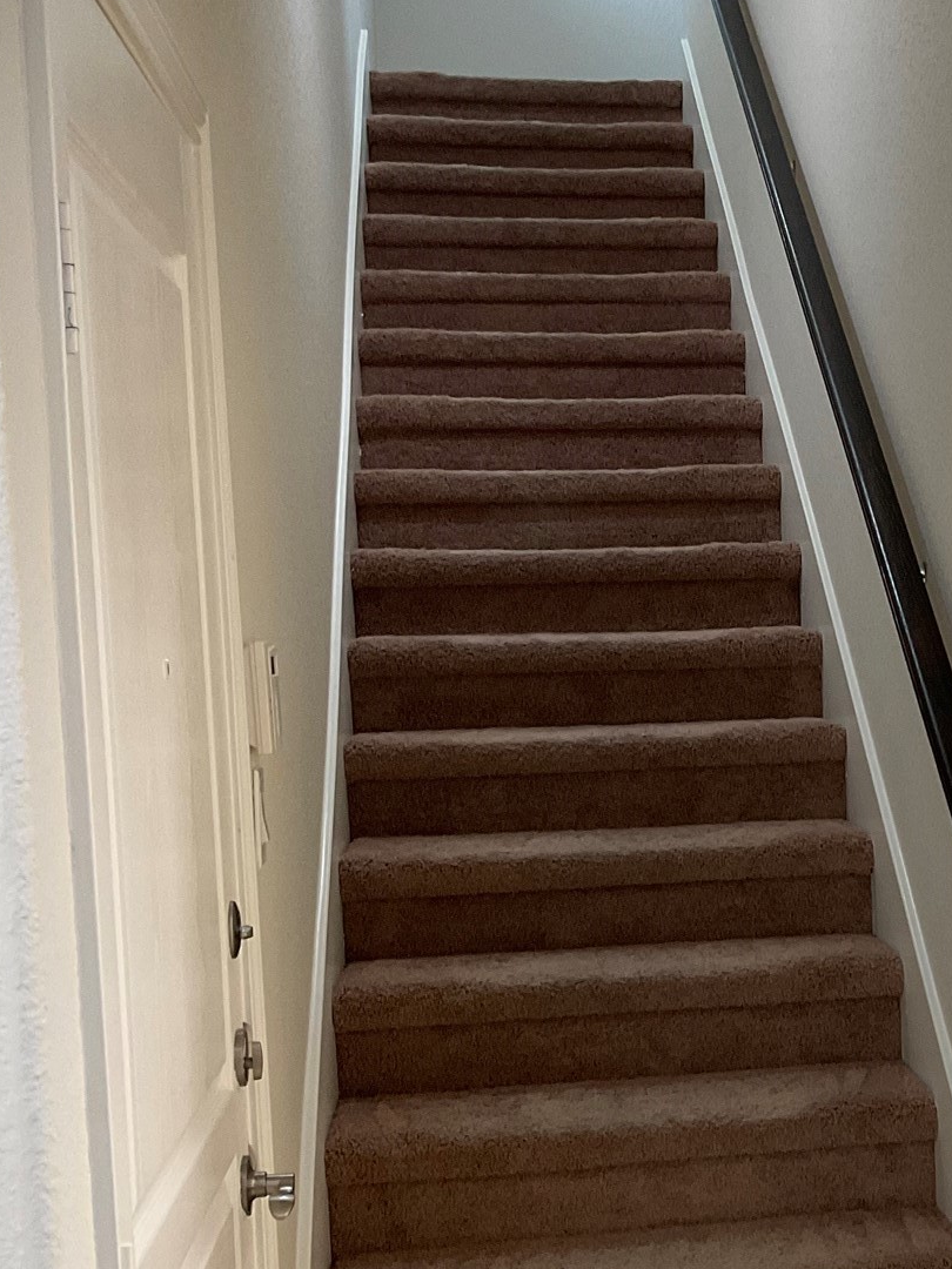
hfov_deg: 25.7
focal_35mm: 55
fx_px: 2017
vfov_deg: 34.7
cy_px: 808
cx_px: 871
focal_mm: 3
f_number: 1.8
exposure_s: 1/60
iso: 100
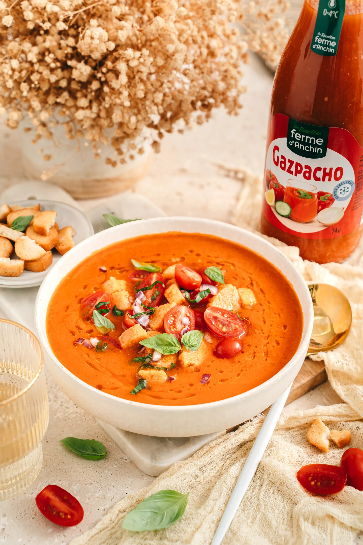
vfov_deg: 35.6
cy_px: 272
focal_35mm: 56
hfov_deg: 24.2
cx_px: 182
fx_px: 847
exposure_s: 1/15
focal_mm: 56
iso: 100
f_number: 5.6
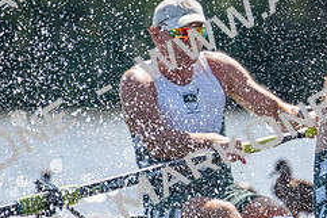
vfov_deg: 1.0
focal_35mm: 1440
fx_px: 13071
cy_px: 83
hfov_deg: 1.4
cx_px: 301
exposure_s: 1/2000
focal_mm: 600
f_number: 6.3
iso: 400
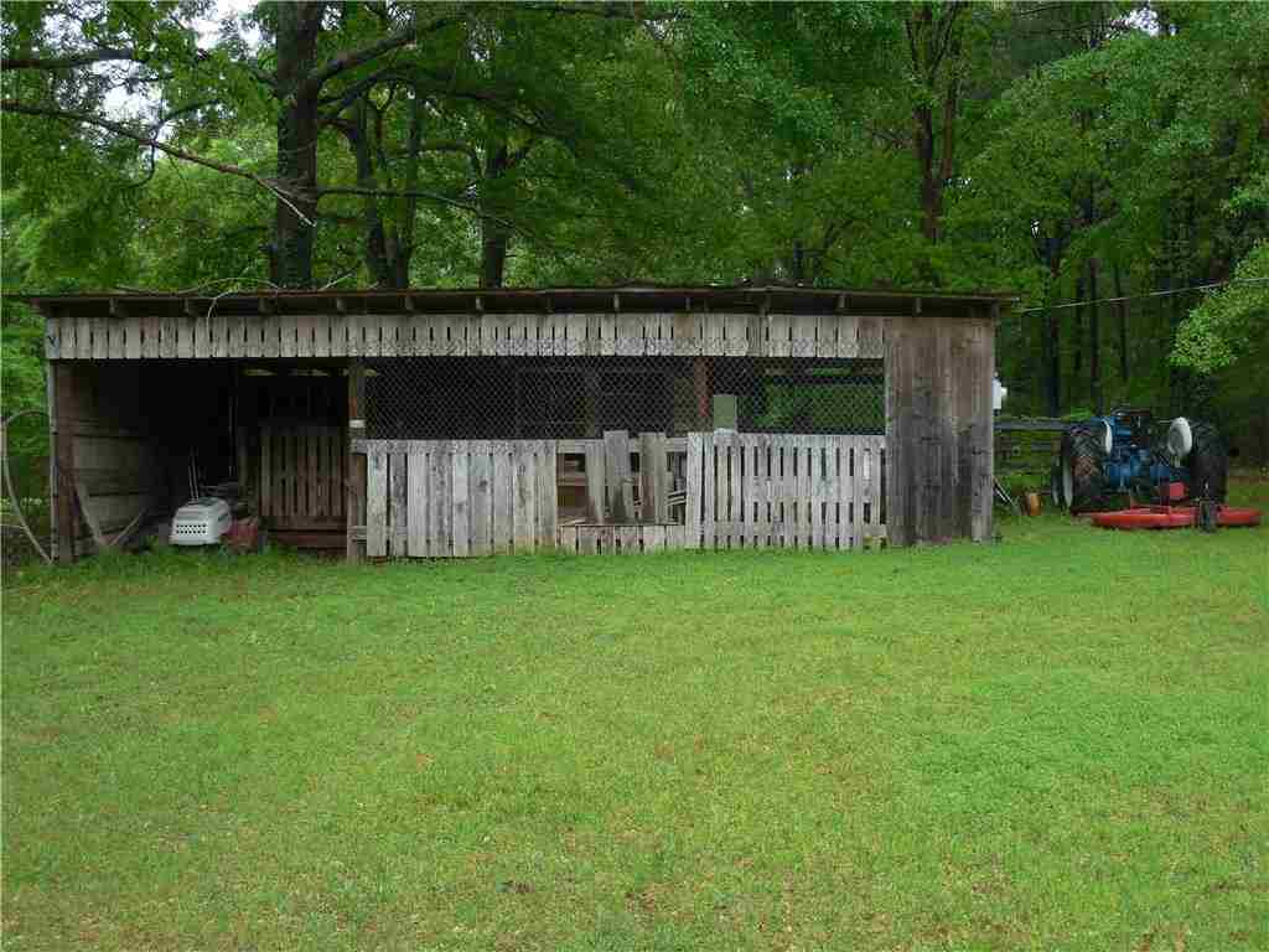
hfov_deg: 39.7
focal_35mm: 48
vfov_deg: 30.3
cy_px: 476
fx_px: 1760
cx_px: 634
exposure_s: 1/80
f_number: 4
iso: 125
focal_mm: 8.7
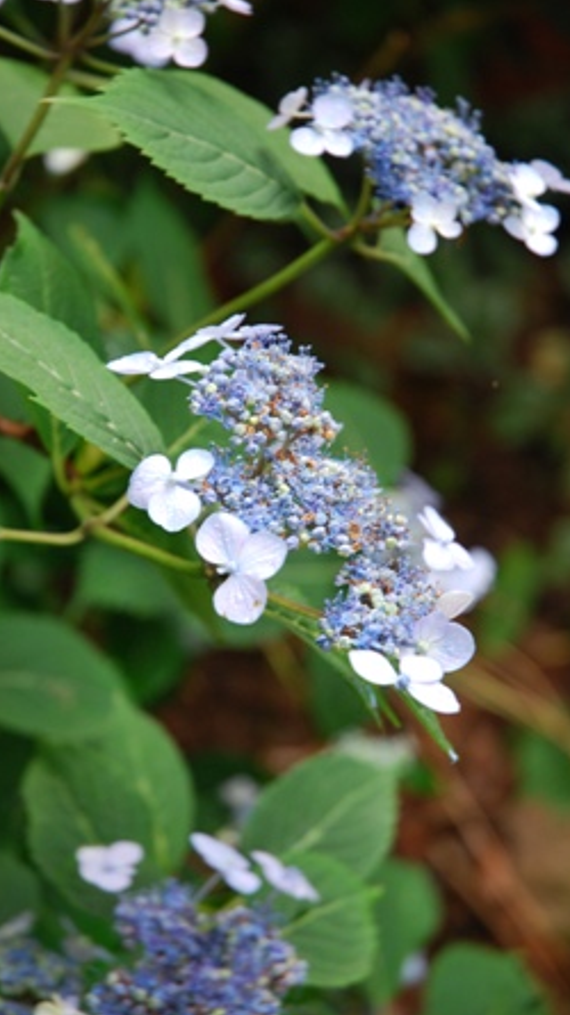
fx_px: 2985
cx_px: 244
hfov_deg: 10.9
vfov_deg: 19.3
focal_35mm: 111
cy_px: 506
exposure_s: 1/100
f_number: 4.5
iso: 400
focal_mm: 70
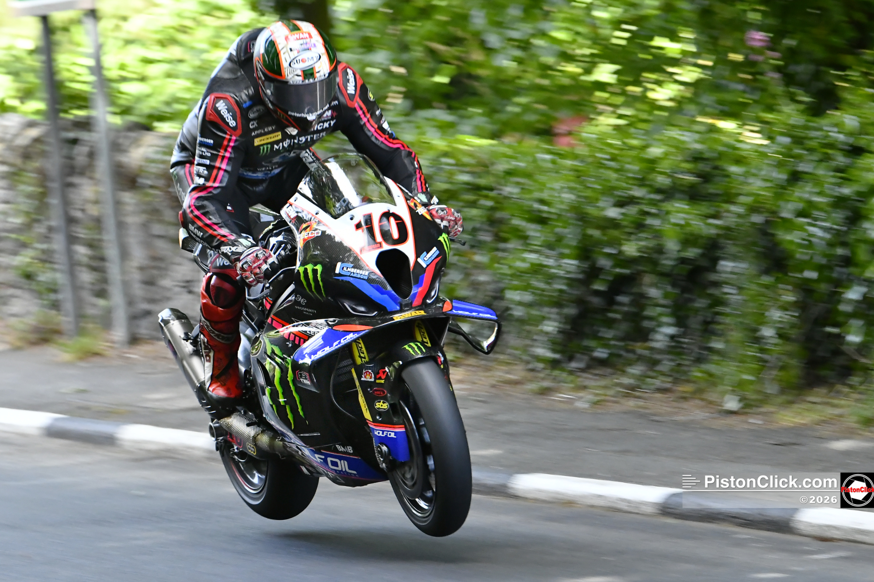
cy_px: 291
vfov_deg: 5.7
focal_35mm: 240
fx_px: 5826
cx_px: 437
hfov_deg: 8.6
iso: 4000
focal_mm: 160
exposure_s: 1/500
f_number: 5.6
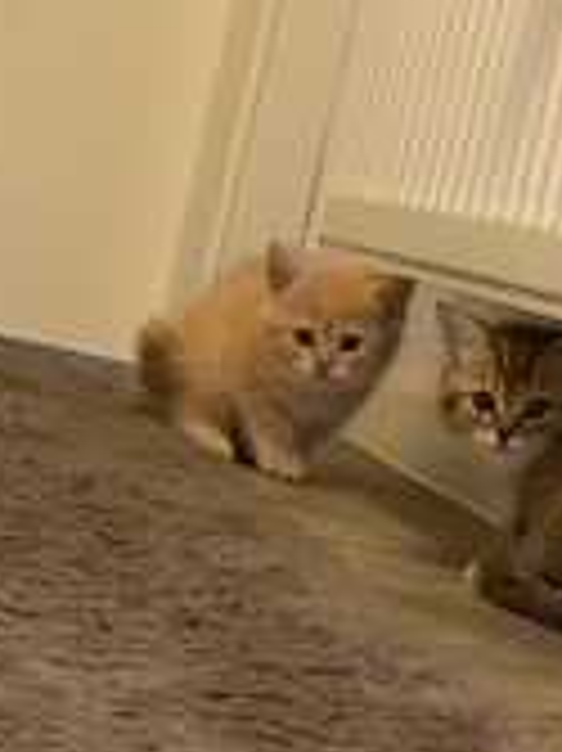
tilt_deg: -4.0
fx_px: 2493
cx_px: 499
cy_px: 428
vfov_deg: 17.1
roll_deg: -13.2
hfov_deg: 12.8
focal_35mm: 115
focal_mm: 6.76
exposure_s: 1/42
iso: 80
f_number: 1.78
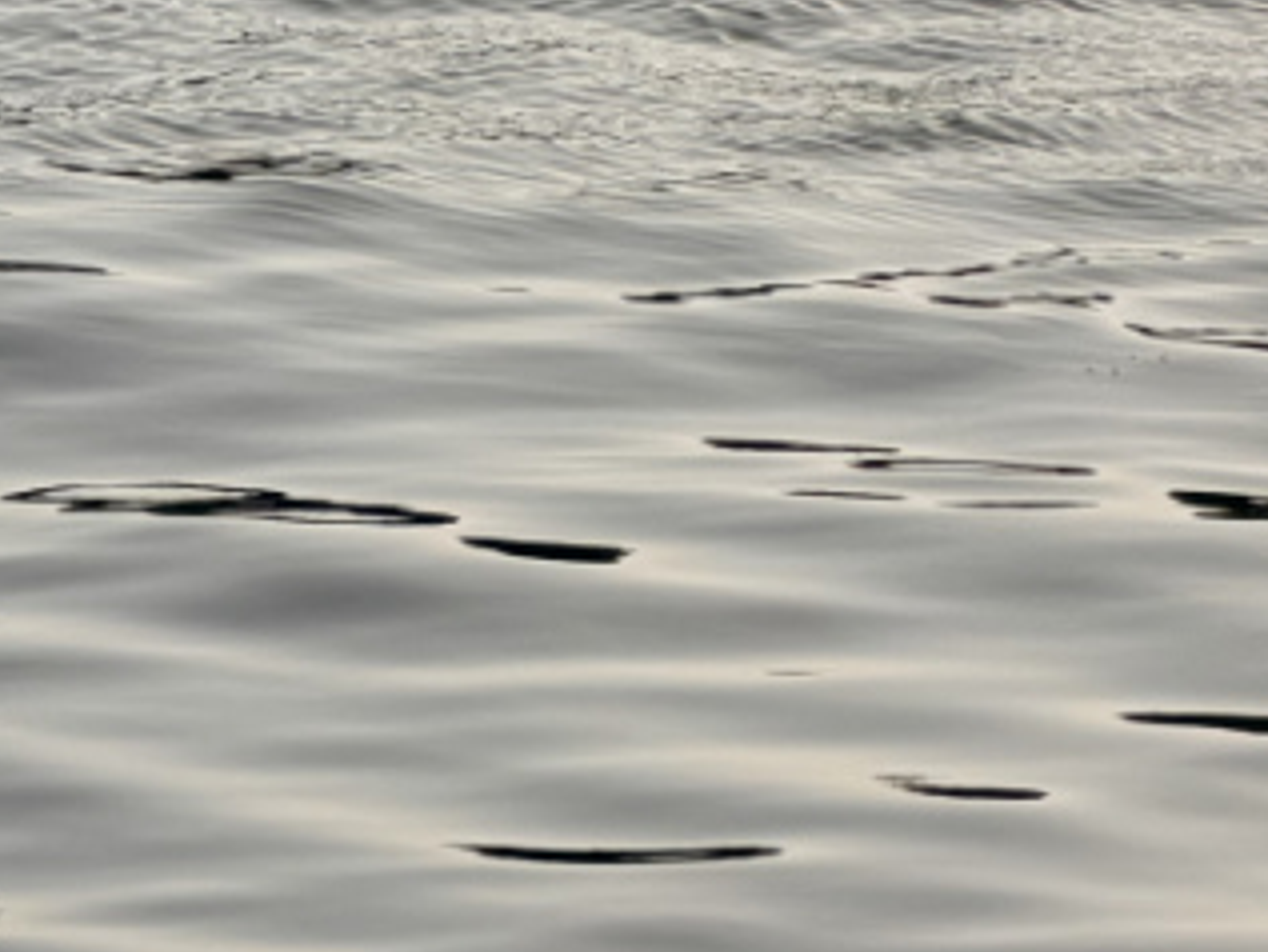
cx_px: 364
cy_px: 628
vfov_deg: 3.7
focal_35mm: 404
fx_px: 14804
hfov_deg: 4.9
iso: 20
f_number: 2.8
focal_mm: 16.9
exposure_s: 1/1087
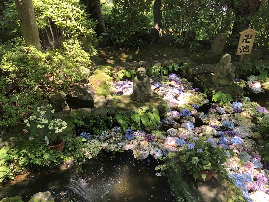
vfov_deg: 49.7
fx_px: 218
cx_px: 134
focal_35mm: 28
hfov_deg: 63.4
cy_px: 101
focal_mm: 3.99
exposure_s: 1/120
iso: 40
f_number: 1.8
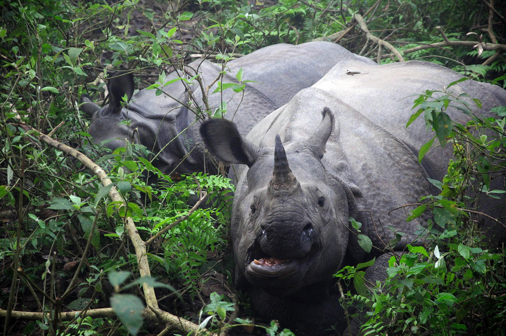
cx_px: 253
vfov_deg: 8.7
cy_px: 168
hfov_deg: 13.1
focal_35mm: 158
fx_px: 2211
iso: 1250
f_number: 5.6
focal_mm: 105
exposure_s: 1/125
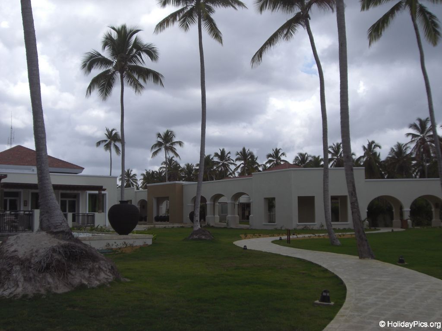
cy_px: 166
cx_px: 221
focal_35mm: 38
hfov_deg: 49.0
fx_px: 485
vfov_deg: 37.7
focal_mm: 6.2
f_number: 8
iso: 64
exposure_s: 1/160
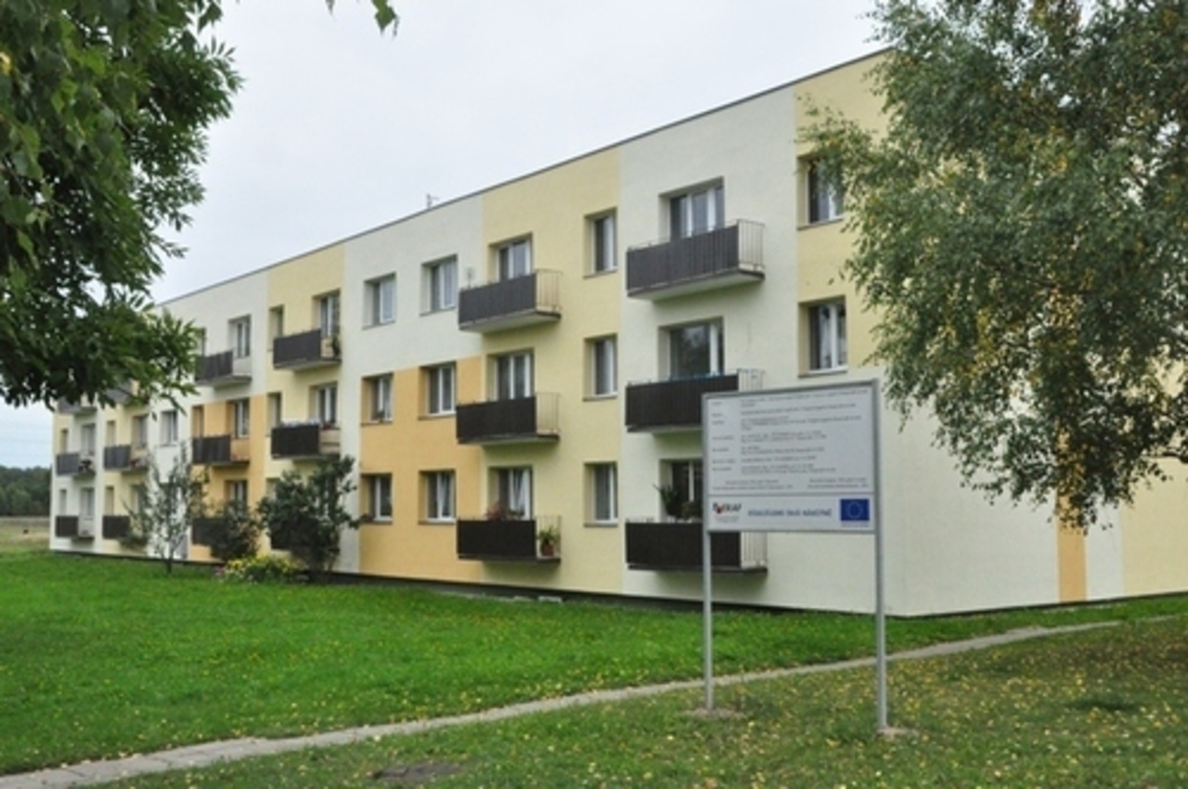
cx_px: 594
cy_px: 394
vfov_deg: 36.8
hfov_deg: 53.2
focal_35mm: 36
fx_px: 1186
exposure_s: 1/200
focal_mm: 24
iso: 3200
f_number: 25
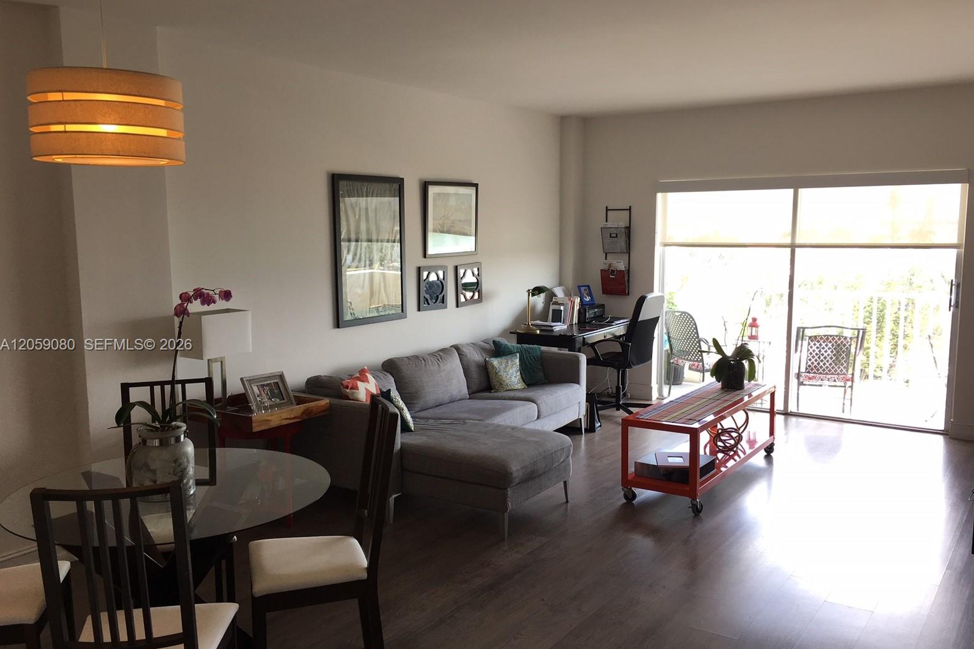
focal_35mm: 31
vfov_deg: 42.3
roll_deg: +0.2
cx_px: 498
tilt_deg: -6.7
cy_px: 346
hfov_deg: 60.3
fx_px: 839
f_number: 2.2
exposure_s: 1/60
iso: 25
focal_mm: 4.15
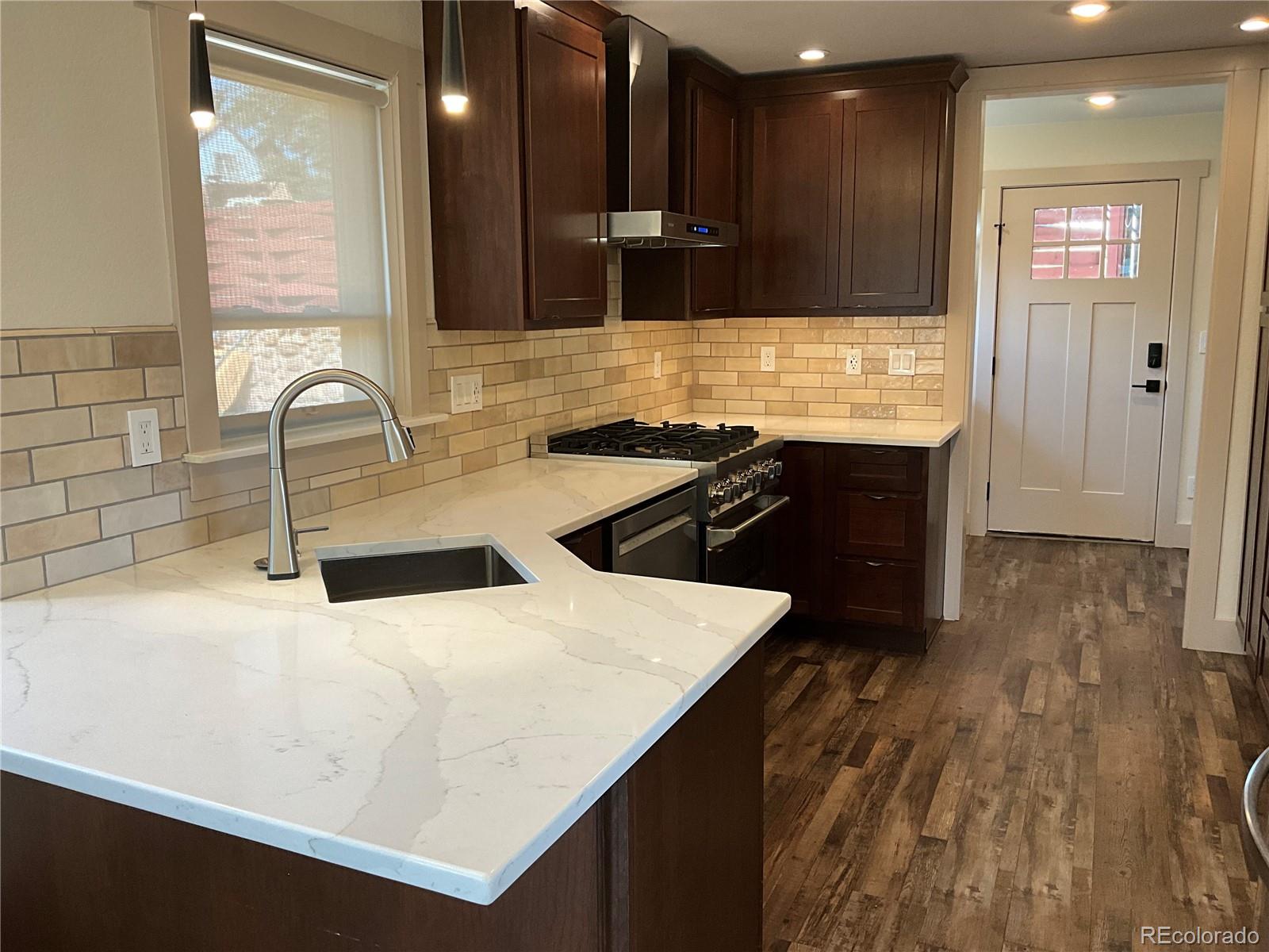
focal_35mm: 29
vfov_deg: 48.2
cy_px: 476
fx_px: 1063
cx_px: 634
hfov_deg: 61.7
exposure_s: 1/60
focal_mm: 3
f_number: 1.8
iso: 50
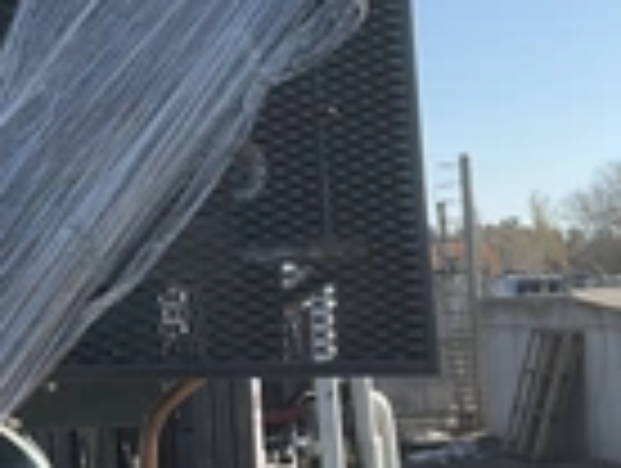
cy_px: 162
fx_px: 1510
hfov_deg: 21.8
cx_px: -94
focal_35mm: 84
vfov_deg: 17.6
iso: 25
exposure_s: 1/1055
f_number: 1.8
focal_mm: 3
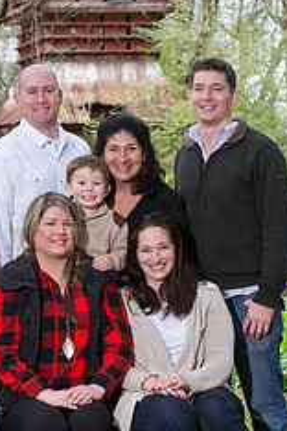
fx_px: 1722
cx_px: 87
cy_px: 256
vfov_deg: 14.2
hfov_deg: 9.5
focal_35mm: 144
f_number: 5
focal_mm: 75
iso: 800
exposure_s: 1/100
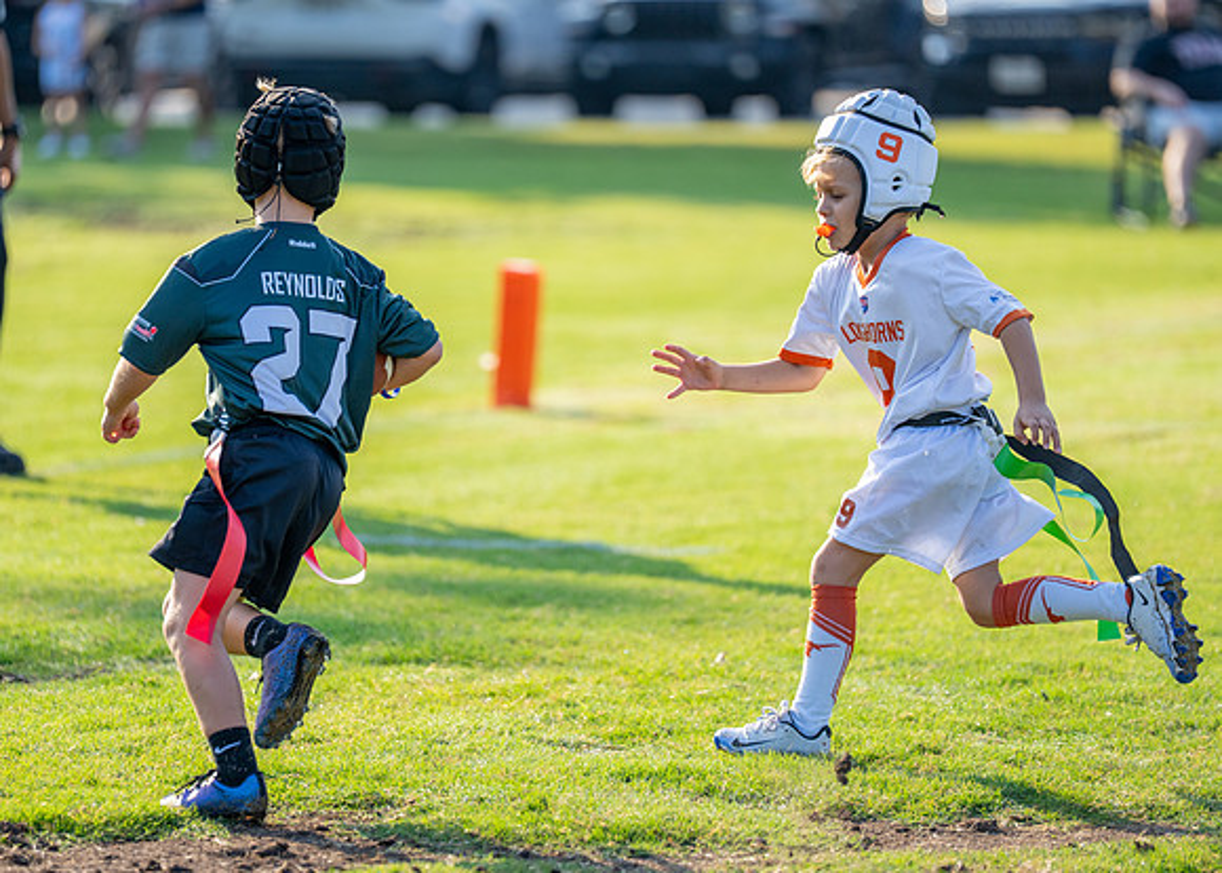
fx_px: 7590
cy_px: 440
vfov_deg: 6.6
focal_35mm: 219
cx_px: 541
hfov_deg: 9.2
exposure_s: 1/2000
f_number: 2.8
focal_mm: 194
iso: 320
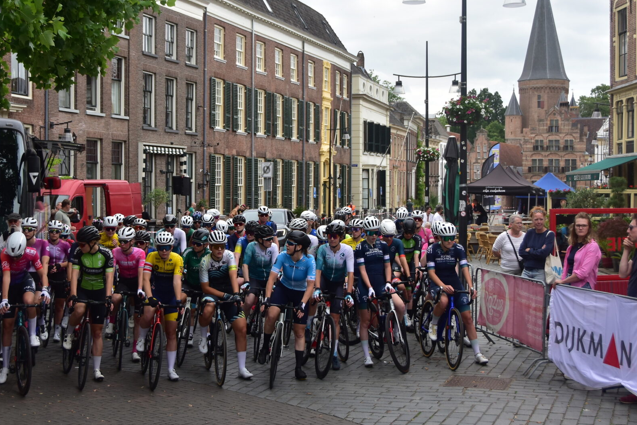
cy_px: 192
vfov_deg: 23.1
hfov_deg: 34.1
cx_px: 281
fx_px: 1038
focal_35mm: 59
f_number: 4
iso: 220
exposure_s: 1/1000
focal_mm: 31
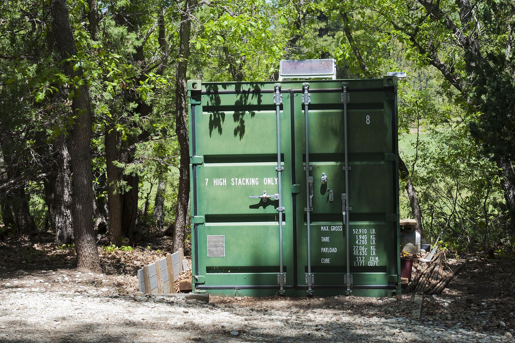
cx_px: 293
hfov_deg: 28.8
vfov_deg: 19.4
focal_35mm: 70
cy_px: 142
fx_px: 1001
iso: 640
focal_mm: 48
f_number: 7.1
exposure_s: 1/500
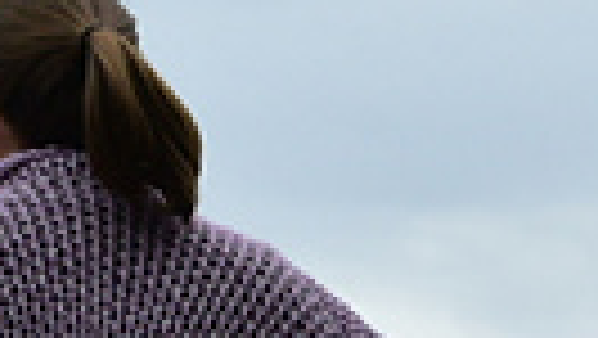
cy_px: 624
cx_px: -139
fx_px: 4331
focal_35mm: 273
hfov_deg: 7.8
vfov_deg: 4.4
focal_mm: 36
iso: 400
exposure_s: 1/320
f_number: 10
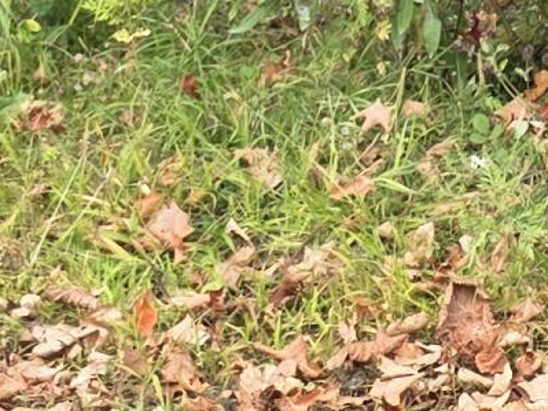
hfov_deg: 11.2
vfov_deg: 7.6
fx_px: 2738
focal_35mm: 173
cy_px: -797
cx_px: 673
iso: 50
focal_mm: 6.3
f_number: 1.7
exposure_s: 1/180
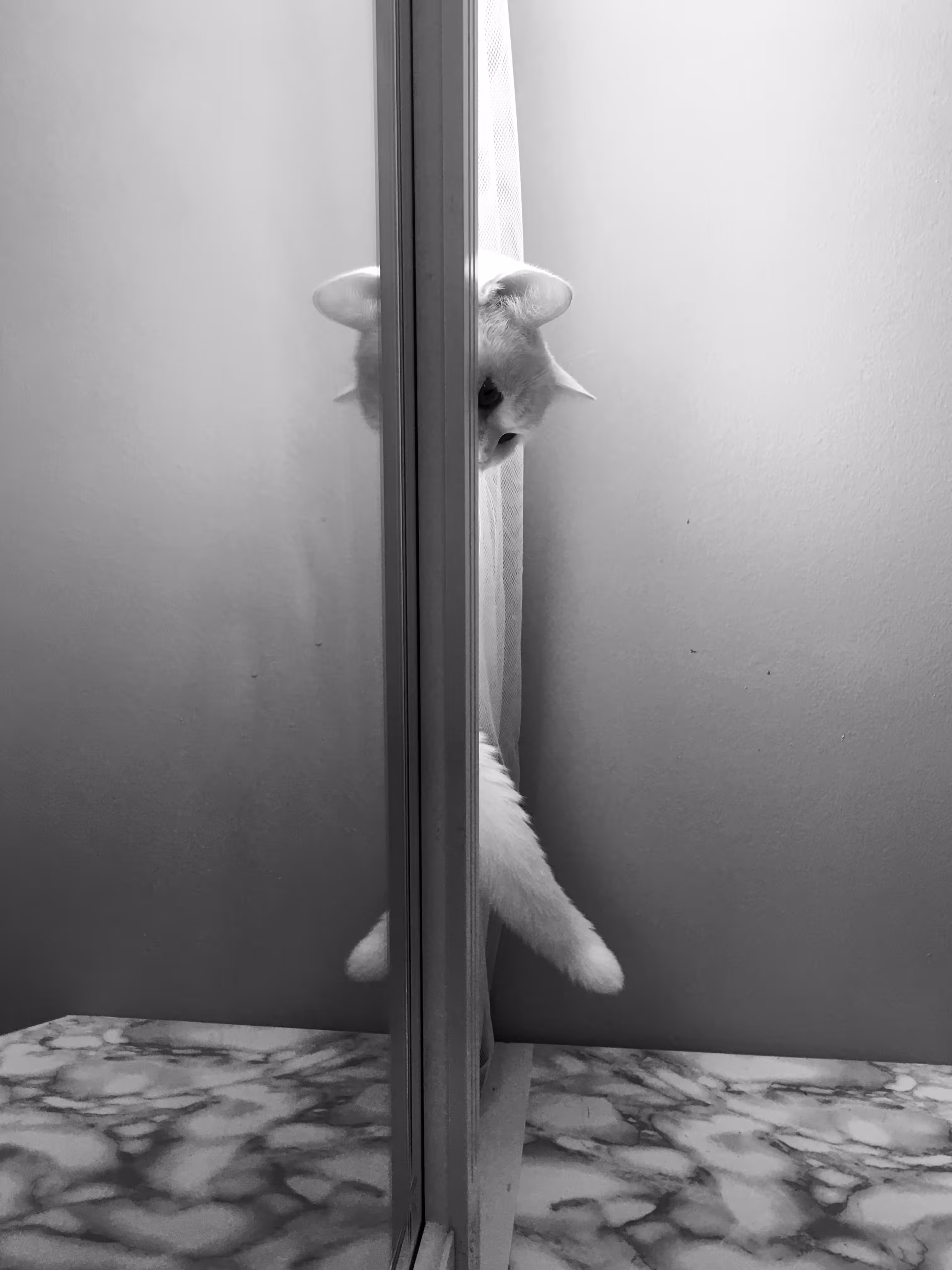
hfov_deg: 48.2
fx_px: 1063
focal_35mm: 29
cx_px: 476
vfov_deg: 61.7
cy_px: 635
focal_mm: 4.15
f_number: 2.2
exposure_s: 1/30
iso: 32
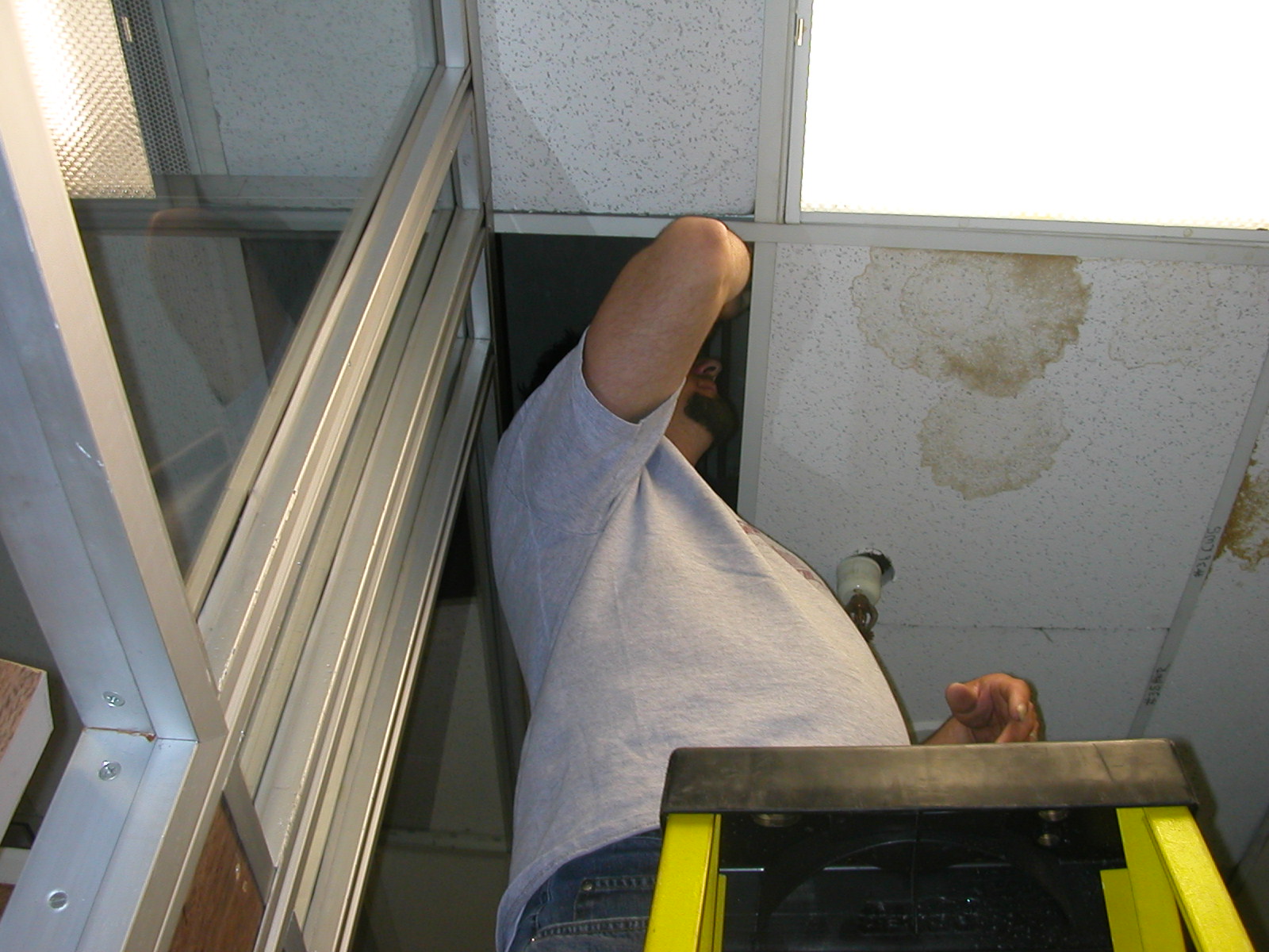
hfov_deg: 50.1
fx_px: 1356
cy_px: 476
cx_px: 634
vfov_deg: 38.7
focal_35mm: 37
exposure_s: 1/30
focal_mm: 5.6
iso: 100
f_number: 2.7
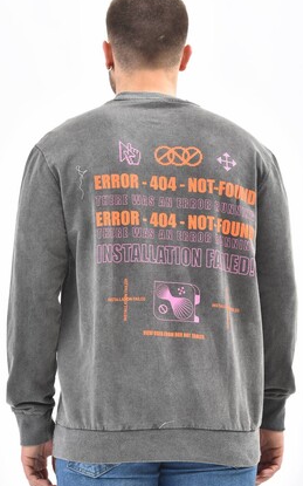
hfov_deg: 8.5
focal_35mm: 154
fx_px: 2037
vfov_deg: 13.6
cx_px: 164
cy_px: 266
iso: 100
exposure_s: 1/160
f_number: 7.1
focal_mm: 116
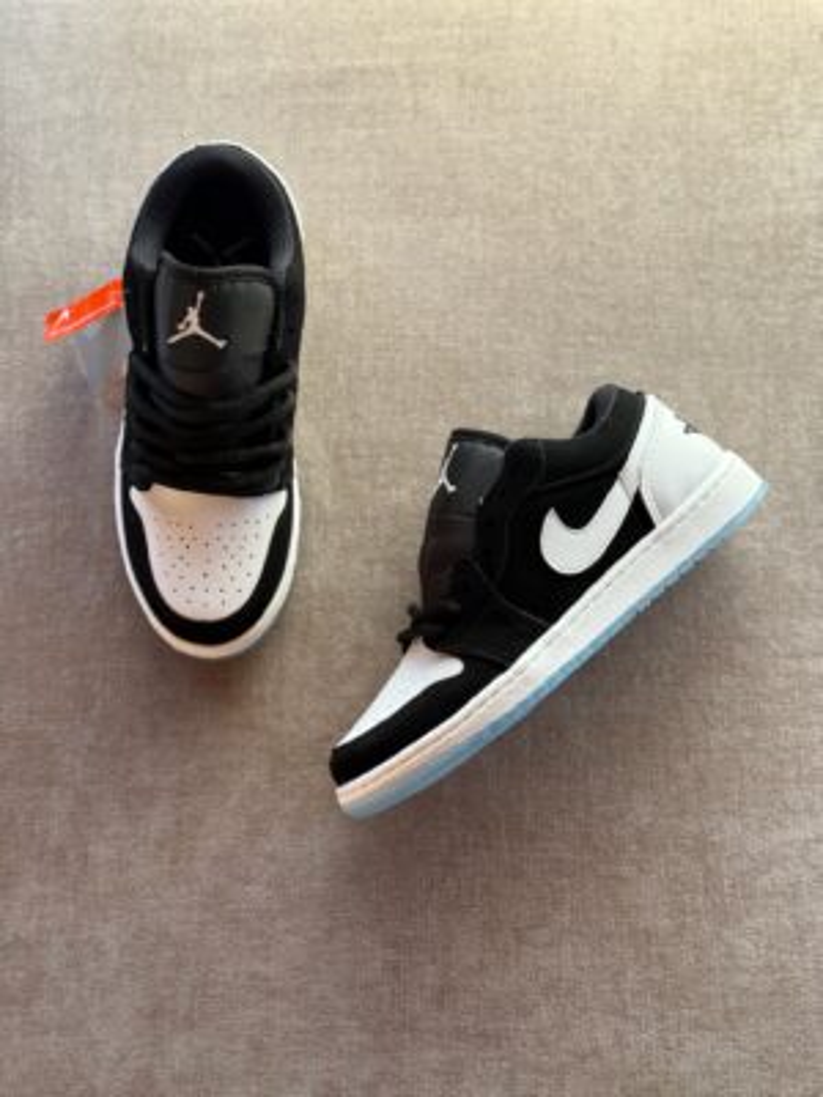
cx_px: 412
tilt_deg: -78.6
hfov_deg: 30.3
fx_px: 1522
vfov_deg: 39.7
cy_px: 548
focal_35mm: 48
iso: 100
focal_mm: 6.76
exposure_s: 1/111
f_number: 1.78
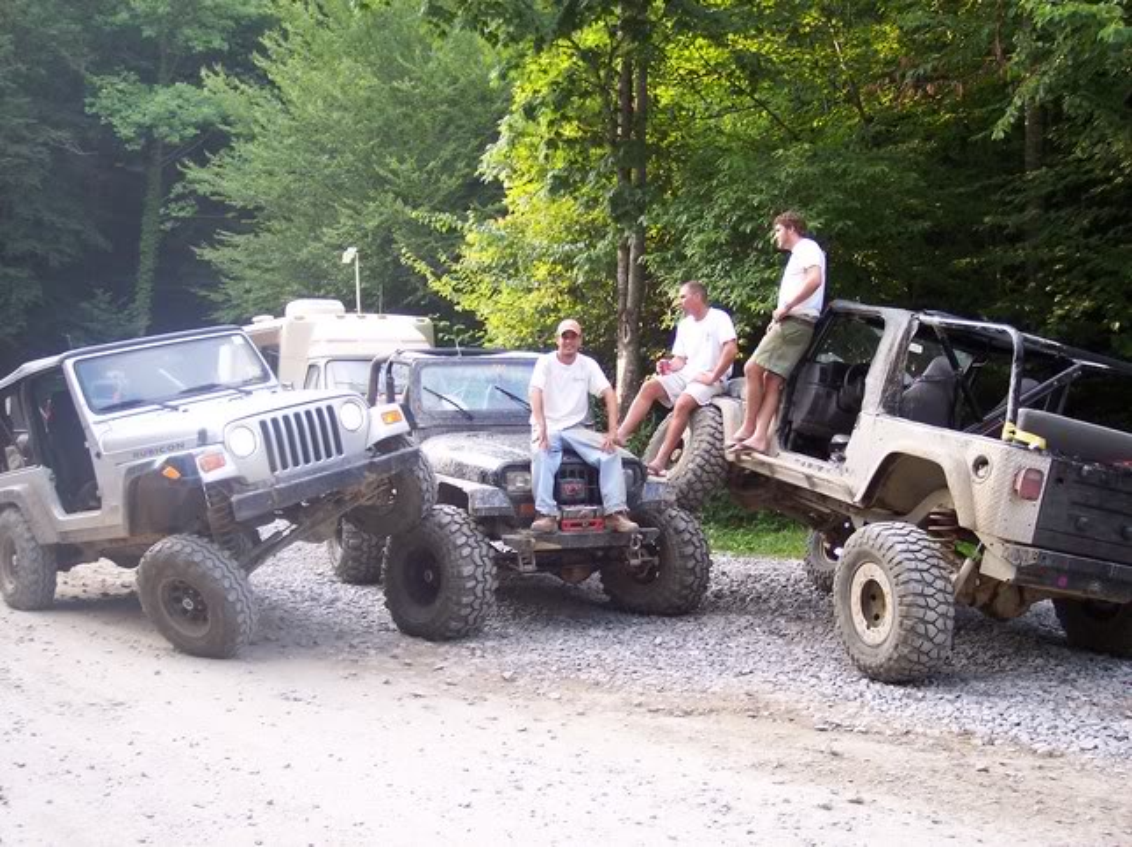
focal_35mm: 38
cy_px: 424
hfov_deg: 49.0
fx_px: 1242
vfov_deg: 37.7
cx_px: 566
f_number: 2.8
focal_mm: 8
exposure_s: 1/90
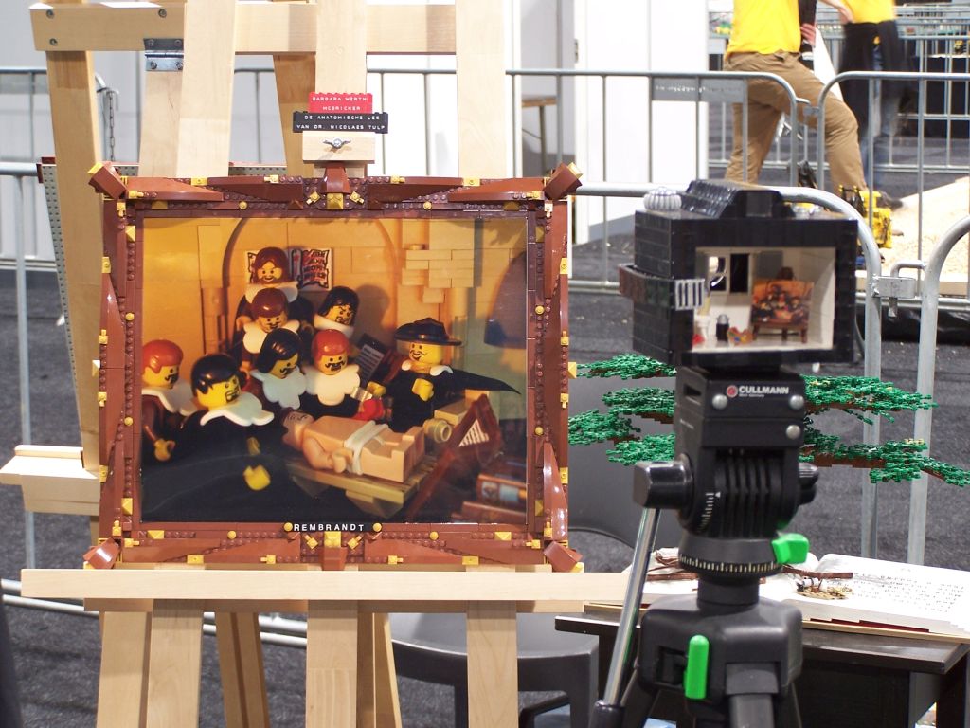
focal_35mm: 82
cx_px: 485
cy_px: 364
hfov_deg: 23.8
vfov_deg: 18.0
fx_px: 2298
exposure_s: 1/2
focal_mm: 13.7
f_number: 3.2
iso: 80
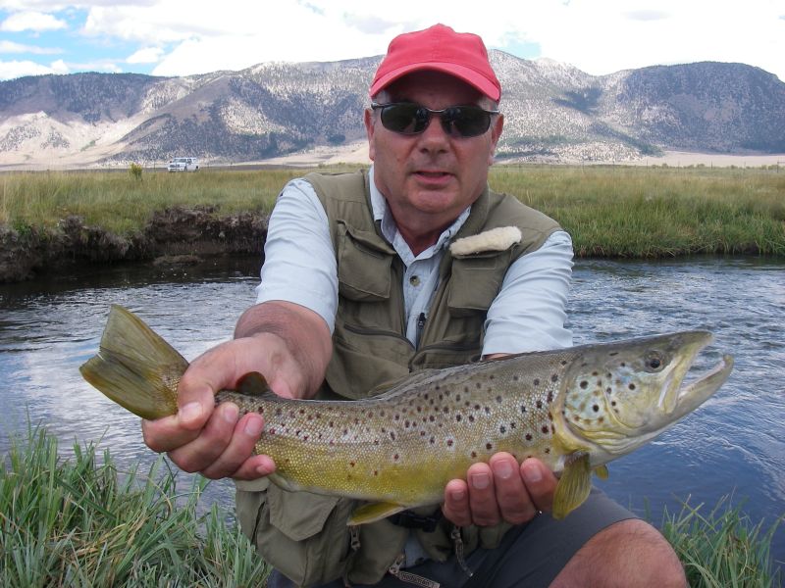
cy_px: 294
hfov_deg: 49.0
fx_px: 862
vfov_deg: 37.7
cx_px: 392
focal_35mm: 38
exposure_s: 1/100
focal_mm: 6.3
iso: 64
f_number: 6.6
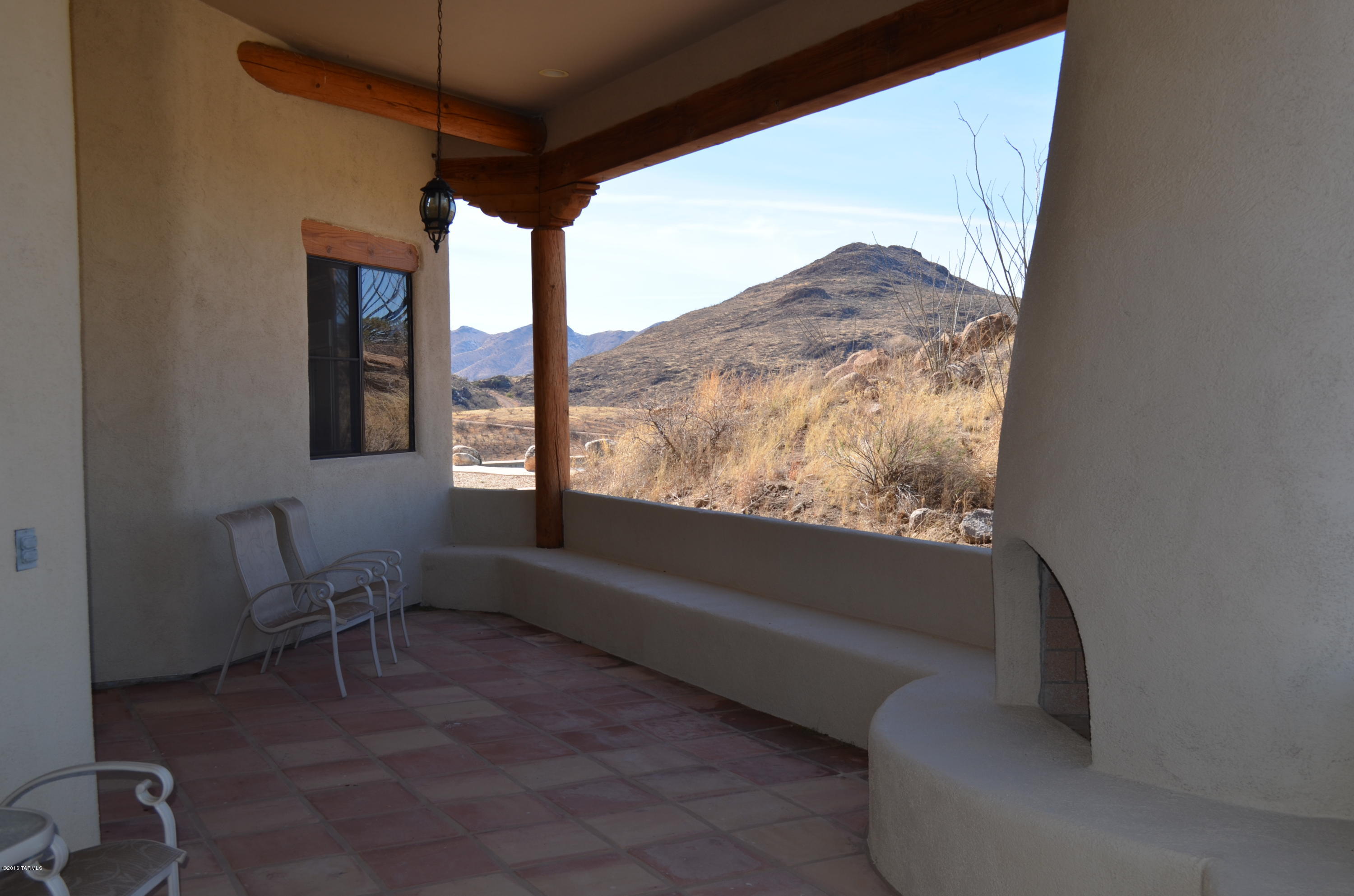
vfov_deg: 36.7
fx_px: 1351
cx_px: 677
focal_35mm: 36
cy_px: 448
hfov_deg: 53.2
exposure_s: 1/200
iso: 100
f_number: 6.3
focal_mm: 24
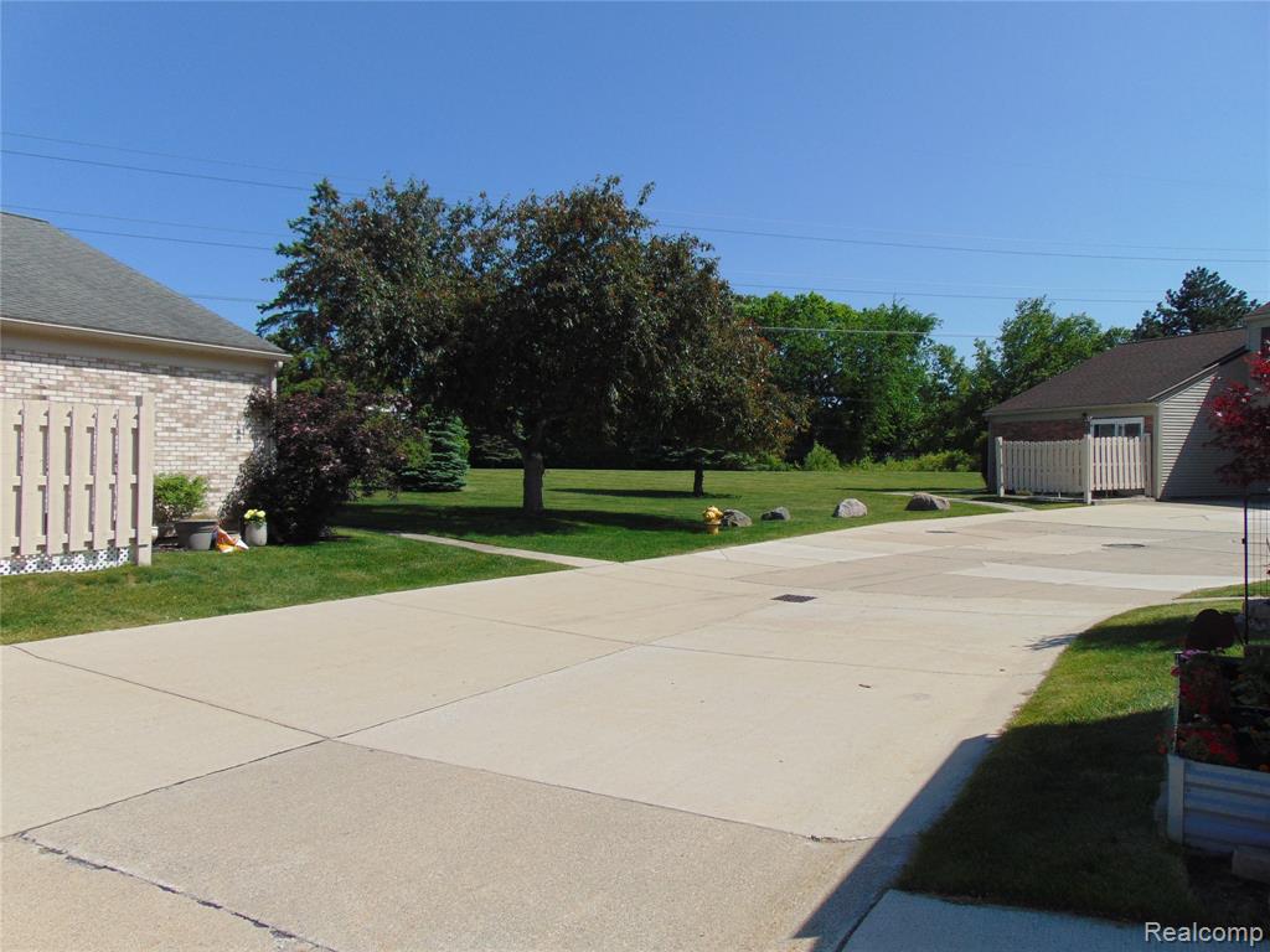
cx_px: 635
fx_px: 917
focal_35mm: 25
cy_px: 476
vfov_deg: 54.9
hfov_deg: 69.4
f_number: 7.7
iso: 80
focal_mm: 4.5
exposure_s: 1/320
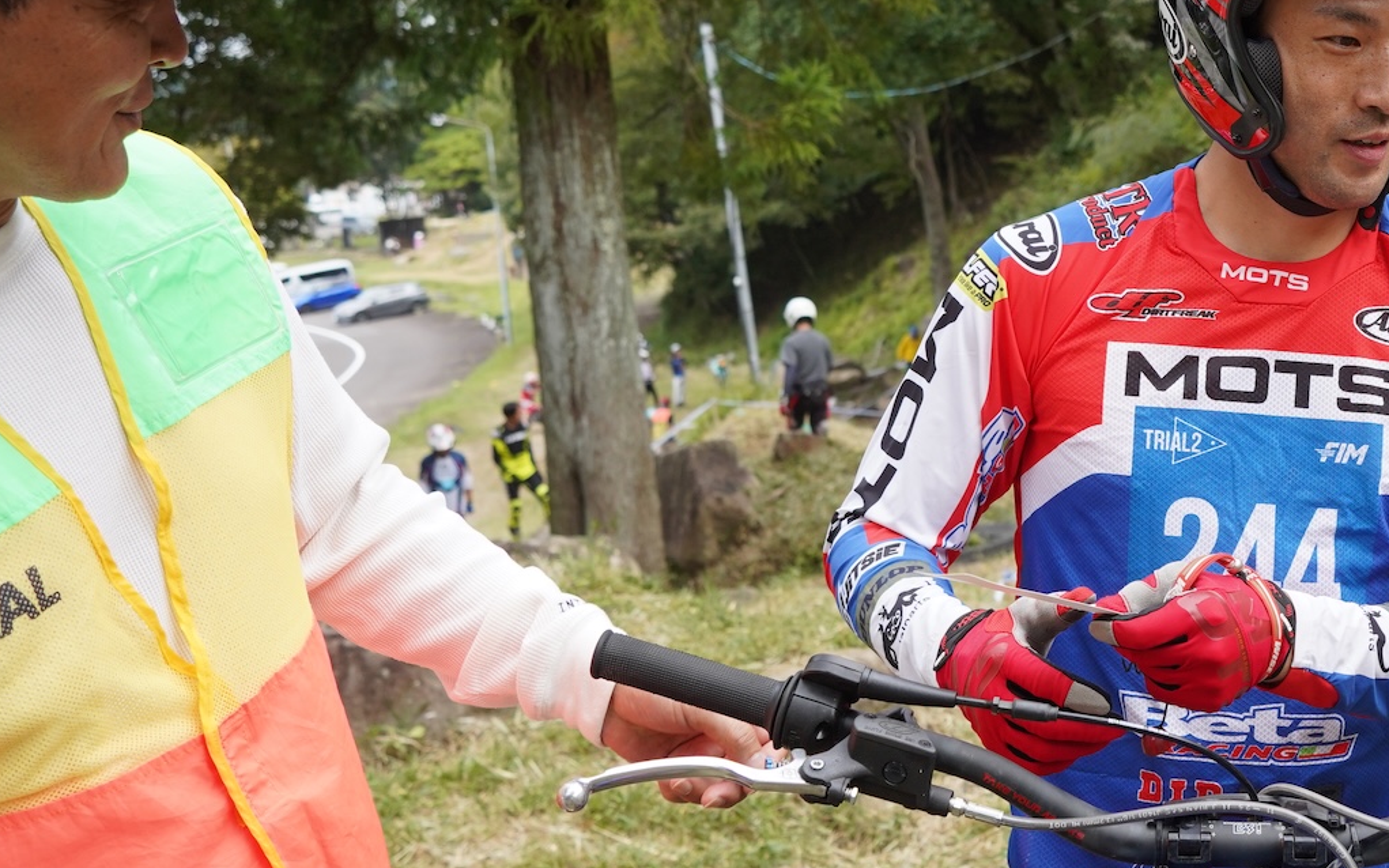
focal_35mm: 55
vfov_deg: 23.5
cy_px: 337
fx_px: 2082
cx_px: 1237
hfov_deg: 34.9
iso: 400
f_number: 5
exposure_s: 1/640
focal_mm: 28
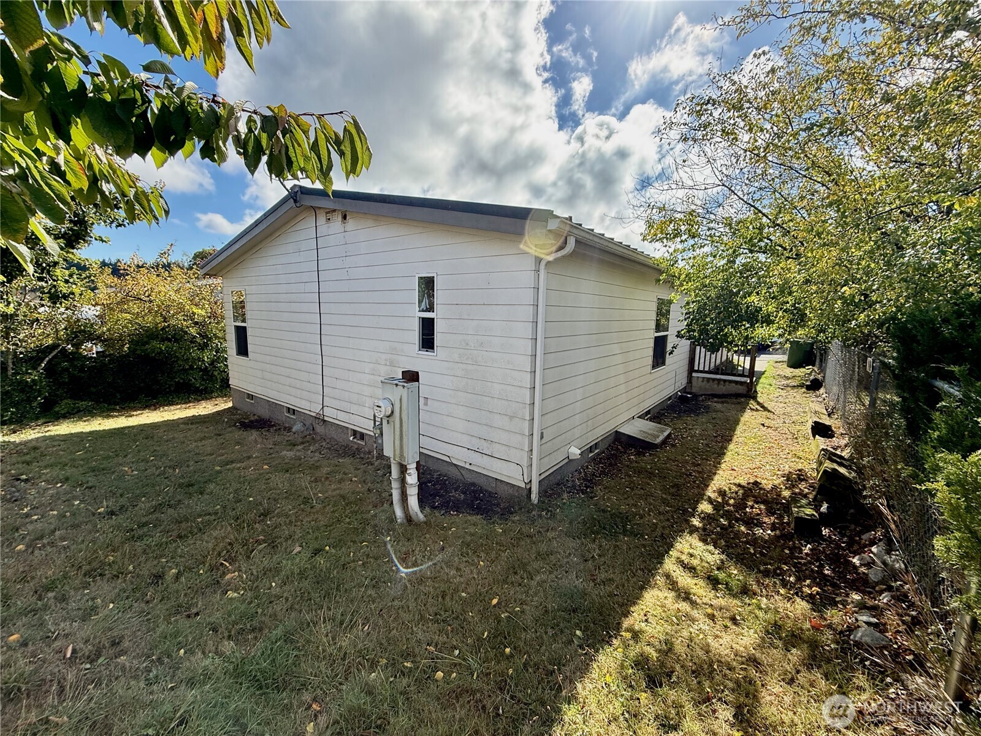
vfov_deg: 85.7
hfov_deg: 102.1
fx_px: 397
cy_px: 368
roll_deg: -0.6
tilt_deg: -6.8
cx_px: 490
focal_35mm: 14
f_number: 2.2
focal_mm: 2.22
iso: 64
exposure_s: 1/770
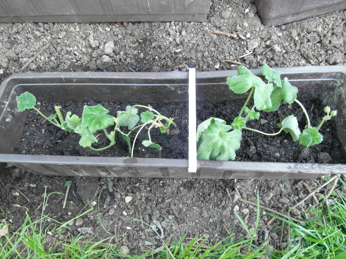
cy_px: 130
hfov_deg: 71.6
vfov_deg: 56.8
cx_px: 173
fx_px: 240
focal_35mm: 24
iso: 120
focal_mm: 5.2
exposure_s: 1/45
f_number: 2.5
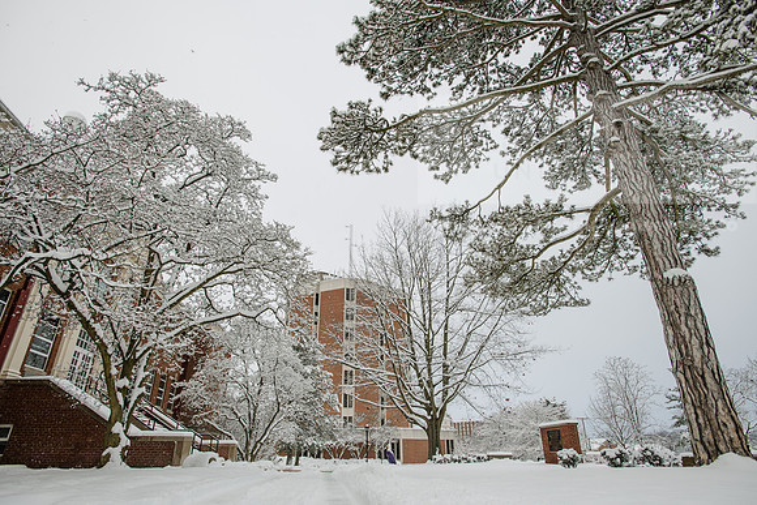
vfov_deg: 62.0
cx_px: 378
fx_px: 421
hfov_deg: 84.0
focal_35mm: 20
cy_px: 252
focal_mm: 20
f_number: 4.5
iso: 200
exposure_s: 1/320
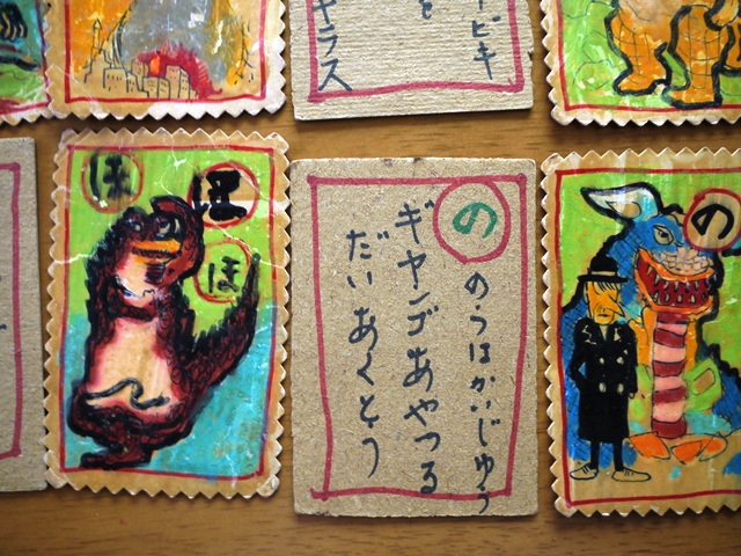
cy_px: 278
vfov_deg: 44.2
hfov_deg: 56.8
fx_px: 685
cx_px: 370
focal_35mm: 32
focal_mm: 16
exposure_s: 1/15
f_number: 3.7
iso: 400
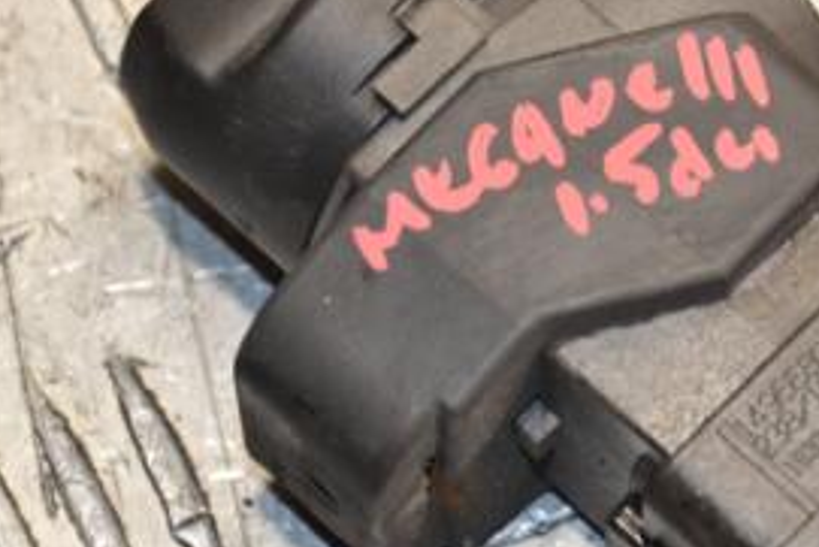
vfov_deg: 4.5
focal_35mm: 305
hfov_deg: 6.7
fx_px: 6942
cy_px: 196
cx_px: 592
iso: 800
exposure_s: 1/60
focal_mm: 92
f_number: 5.6
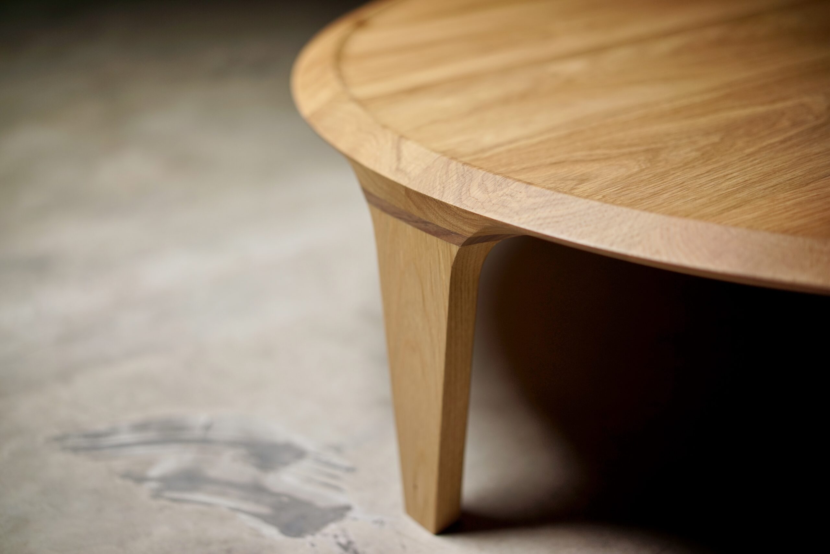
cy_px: 277
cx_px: 415
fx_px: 1268
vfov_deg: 24.6
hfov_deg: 36.2
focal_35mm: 55
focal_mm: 55
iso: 200
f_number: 1.8
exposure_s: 1/125
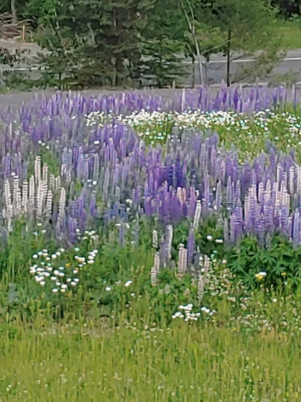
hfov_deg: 9.4
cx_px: 144
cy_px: -86
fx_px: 1832
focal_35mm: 158
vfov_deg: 12.2
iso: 50
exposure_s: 1/1408
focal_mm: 4.23
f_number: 1.5
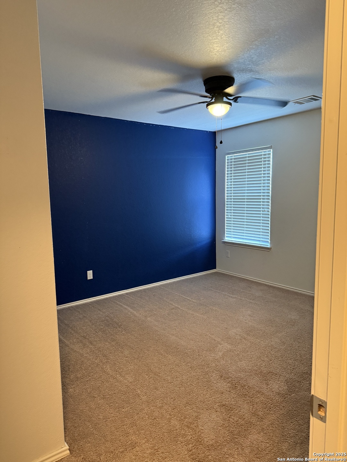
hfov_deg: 56.8
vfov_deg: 71.6
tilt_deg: -6.5
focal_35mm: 24
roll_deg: +0.6
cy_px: 231
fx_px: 321
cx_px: 174
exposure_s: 1/60
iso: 640
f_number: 1.78
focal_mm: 6.76
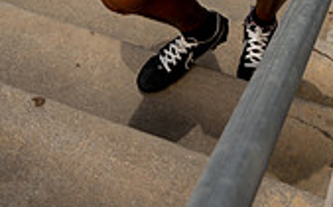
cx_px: 240
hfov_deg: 23.7
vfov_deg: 12.7
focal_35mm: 87
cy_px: -229
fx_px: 788
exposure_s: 1/200
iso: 50
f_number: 6.3
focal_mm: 32
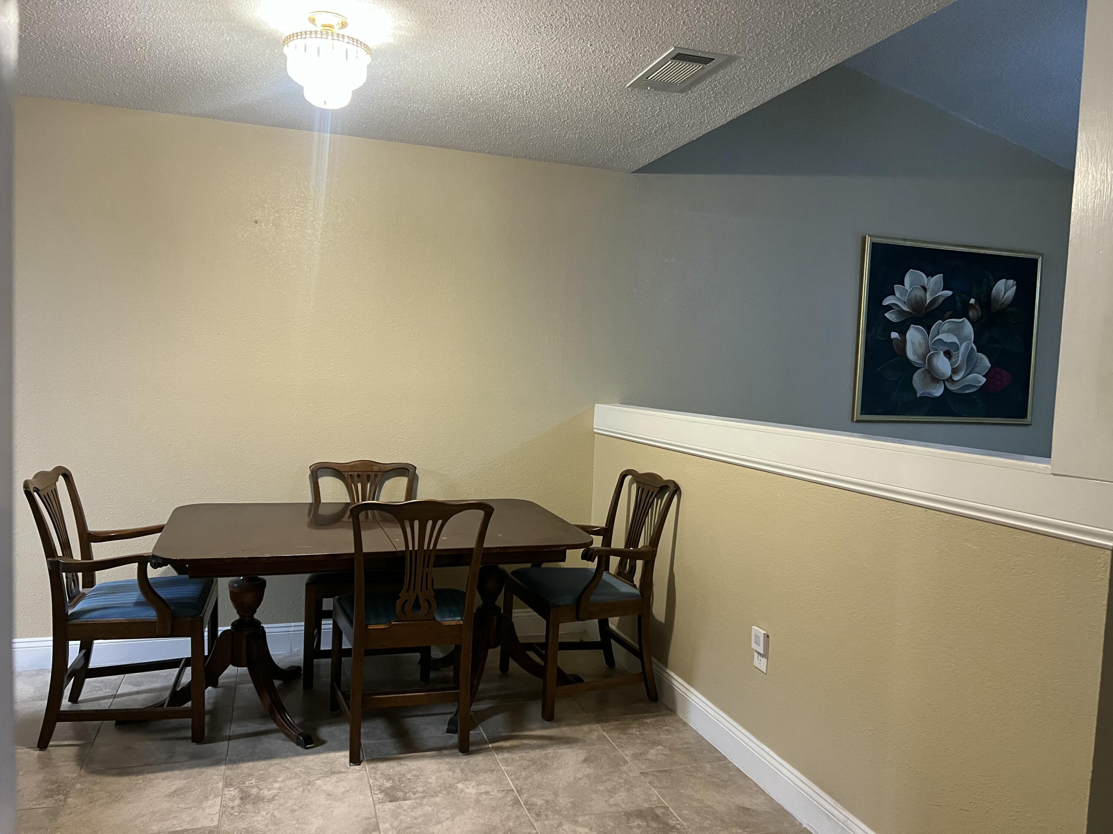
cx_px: 556
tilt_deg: -3.3
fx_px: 836
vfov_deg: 53.1
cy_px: 417
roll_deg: -2.5
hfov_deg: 67.3
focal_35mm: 26
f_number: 1.5
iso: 320
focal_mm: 5.7
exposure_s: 1/60
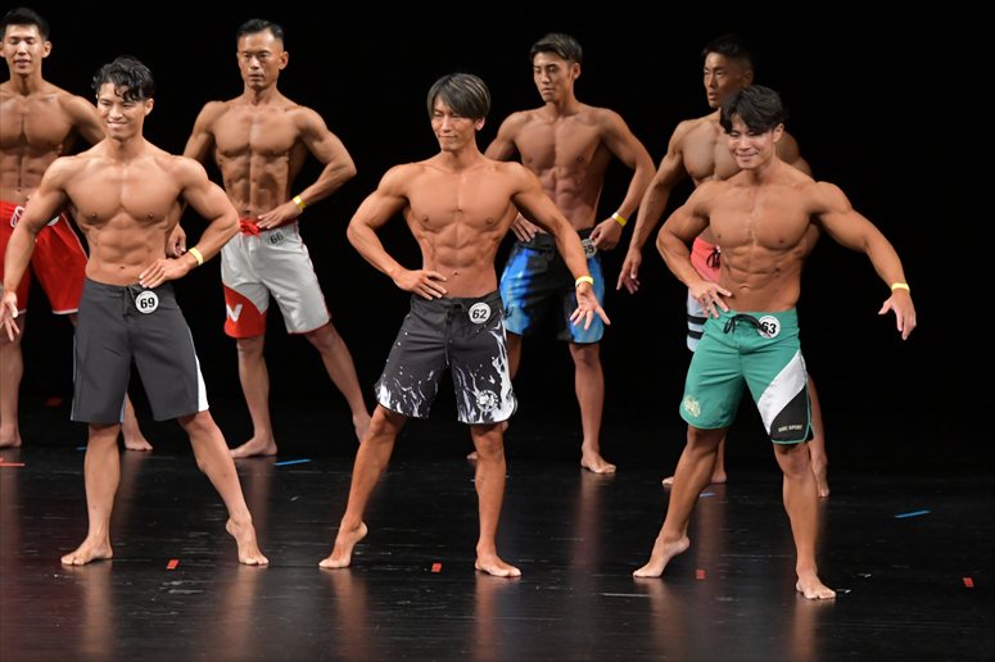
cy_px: 331
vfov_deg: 5.4
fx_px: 7045
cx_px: 498
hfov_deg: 8.1
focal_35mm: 255
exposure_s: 1/400
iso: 3200
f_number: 5.6
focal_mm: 170
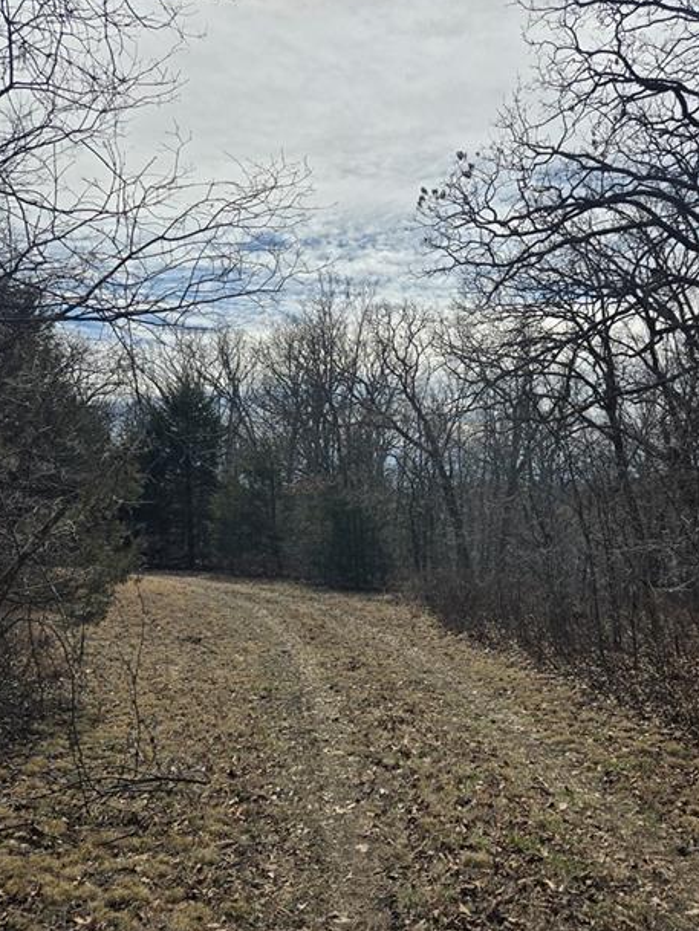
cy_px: 471
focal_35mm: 29
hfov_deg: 48.2
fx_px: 781
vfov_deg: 61.6
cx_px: 373
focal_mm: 5.4
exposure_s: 1/7072
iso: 25
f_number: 1.8
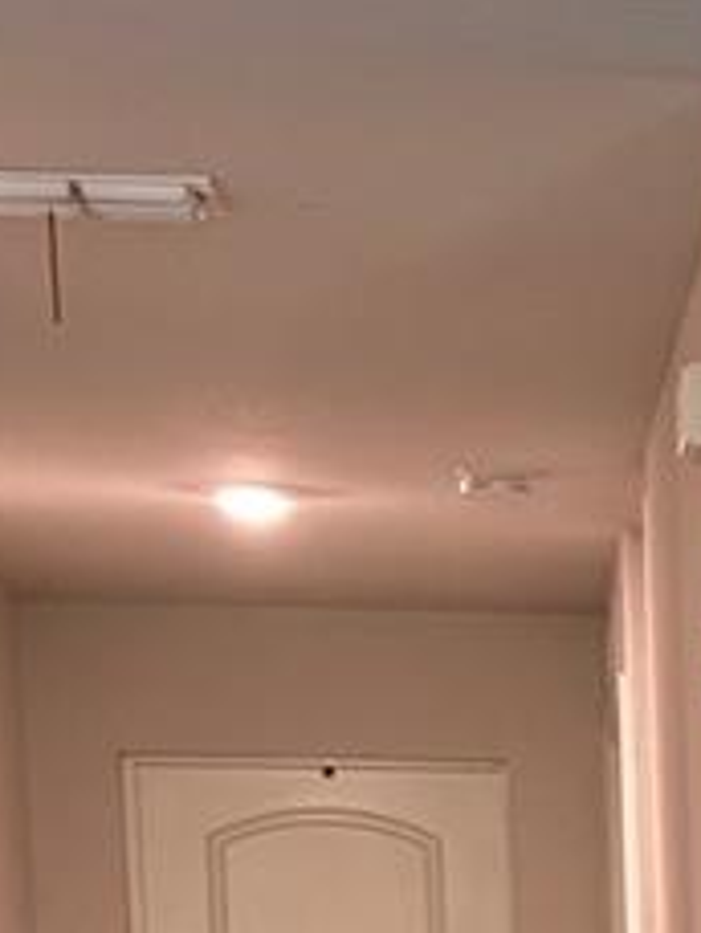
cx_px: 1675
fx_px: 3669
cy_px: 1426
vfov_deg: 13.6
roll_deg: -0.2
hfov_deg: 9.7
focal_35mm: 136
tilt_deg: -6.7
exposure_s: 1/60
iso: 160
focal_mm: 5.96
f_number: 1.6
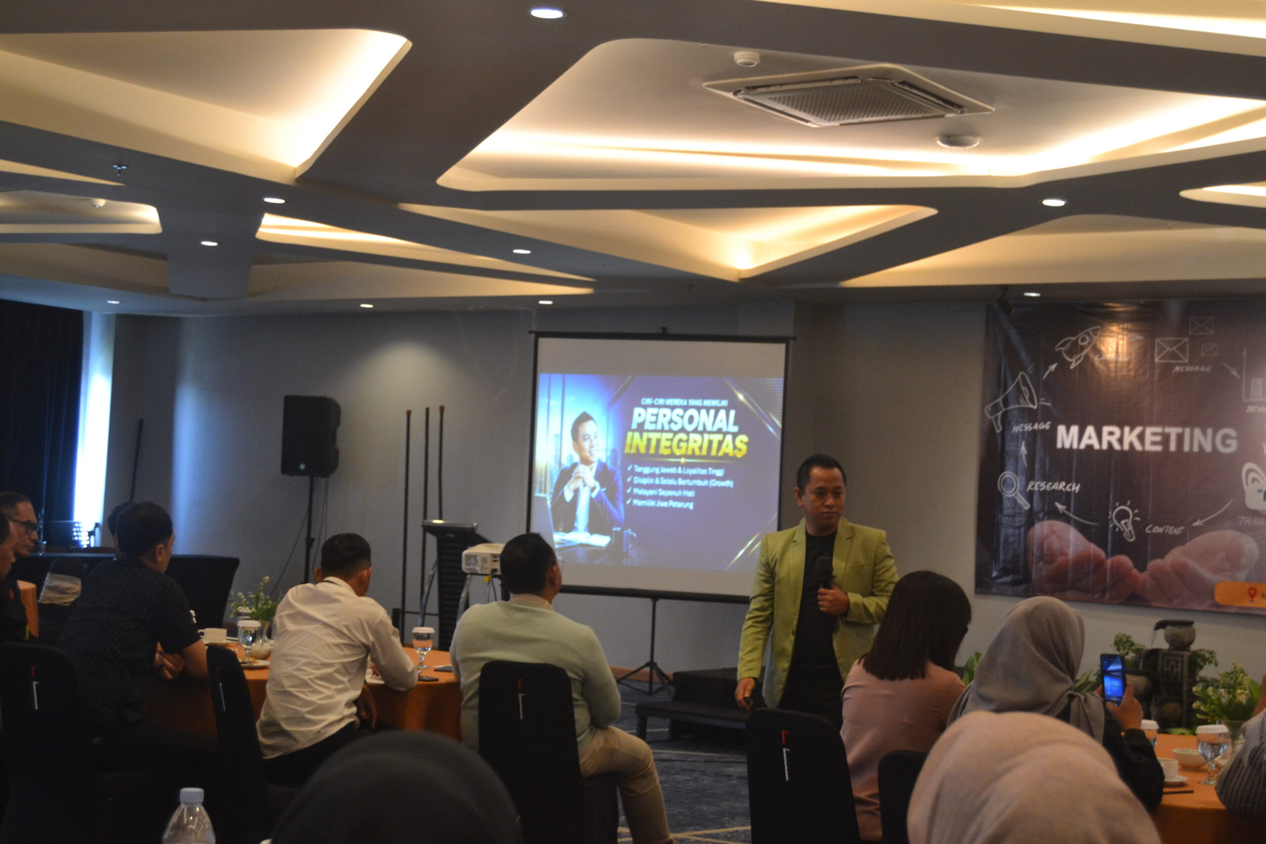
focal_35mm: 52
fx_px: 1846
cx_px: 633
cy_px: 422
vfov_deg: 25.8
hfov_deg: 37.8
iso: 1250
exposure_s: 1/60
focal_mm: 35
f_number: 4.5
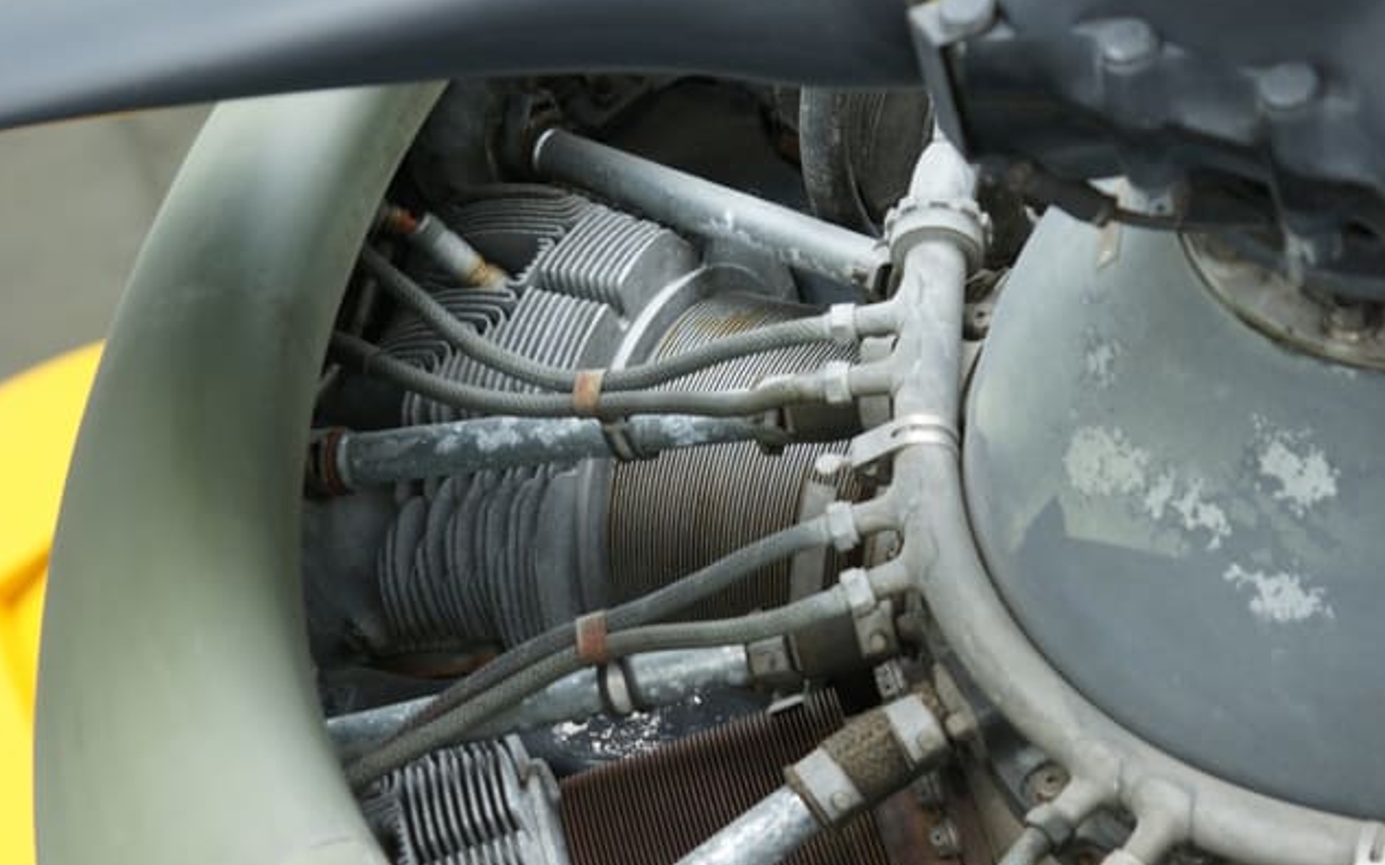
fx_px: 4076
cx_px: 695
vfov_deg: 12.1
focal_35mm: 108
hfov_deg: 19.3
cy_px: 420
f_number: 5
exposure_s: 1/40
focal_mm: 70
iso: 800
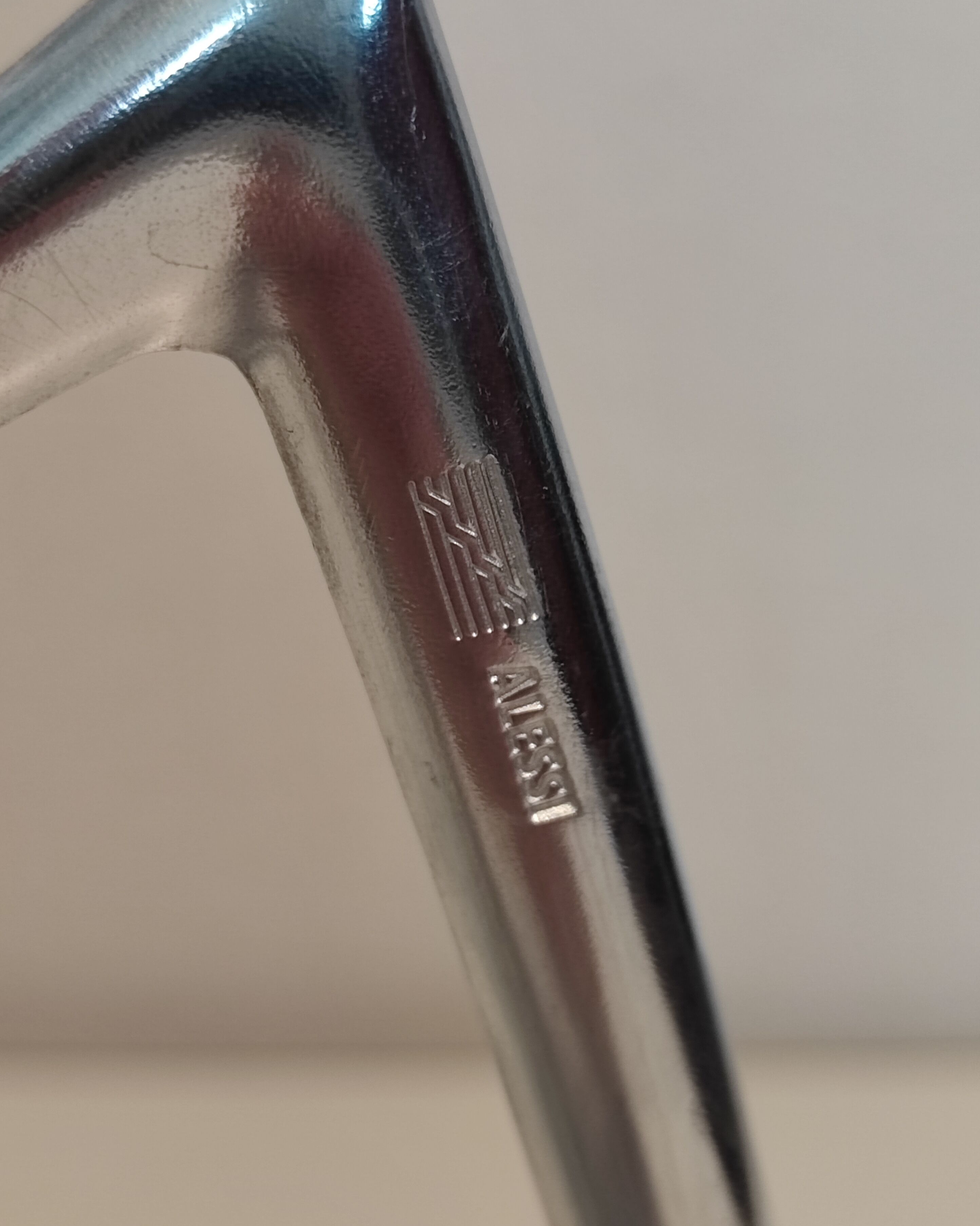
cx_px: 487
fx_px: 979
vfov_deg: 64.0
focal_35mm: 27
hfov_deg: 53.2
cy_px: 589
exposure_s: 1/50
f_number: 1.75
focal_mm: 5.96
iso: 659
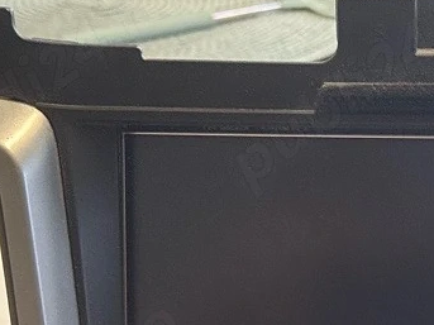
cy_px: 420
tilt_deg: -24.9
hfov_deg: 13.9
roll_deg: -1.2
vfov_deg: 10.4
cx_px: 453
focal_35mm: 140
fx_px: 1755
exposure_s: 1/40
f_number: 1.78
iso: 320
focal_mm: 6.76
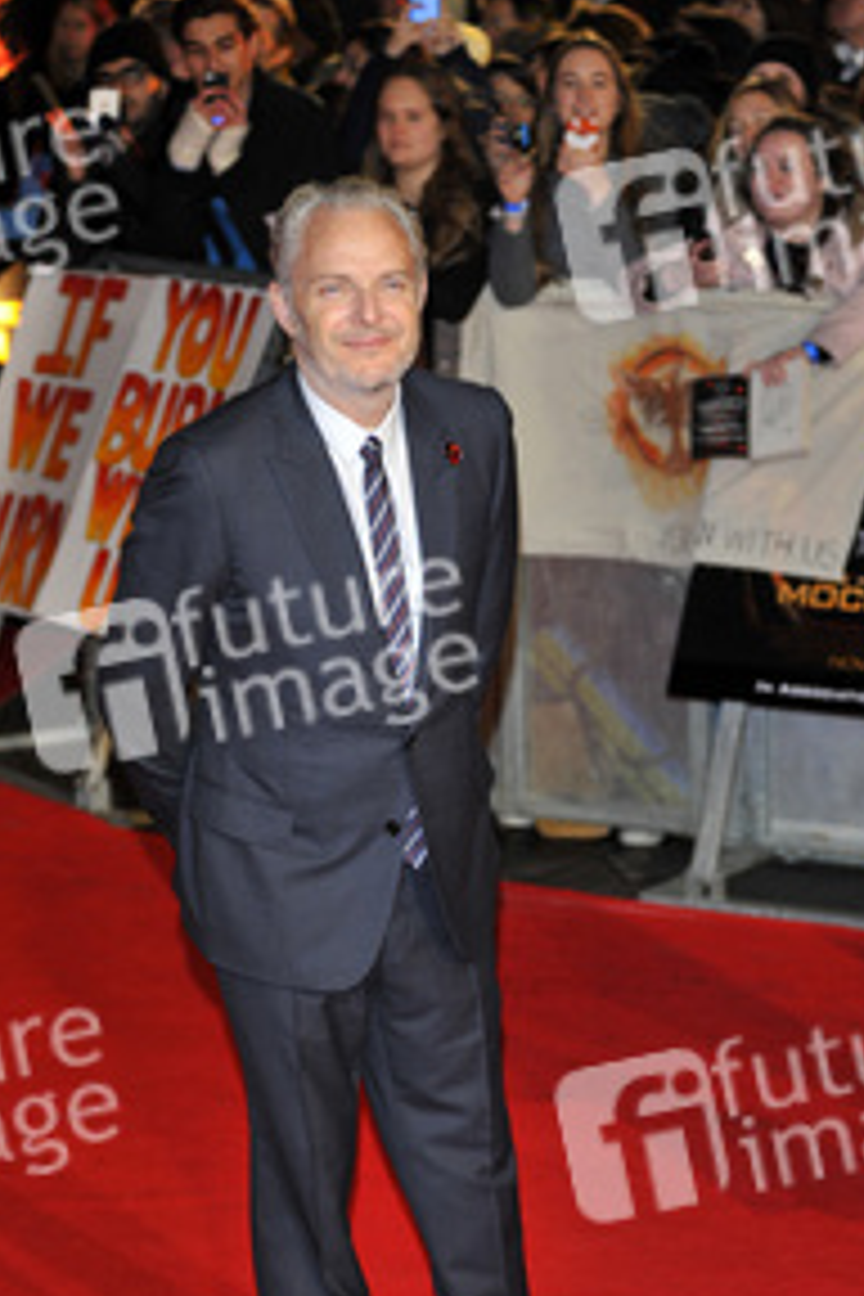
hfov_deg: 12.3
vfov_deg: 18.4
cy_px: 891
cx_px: 380
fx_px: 3996
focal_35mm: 111
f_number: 4
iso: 800
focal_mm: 80
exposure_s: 1/250
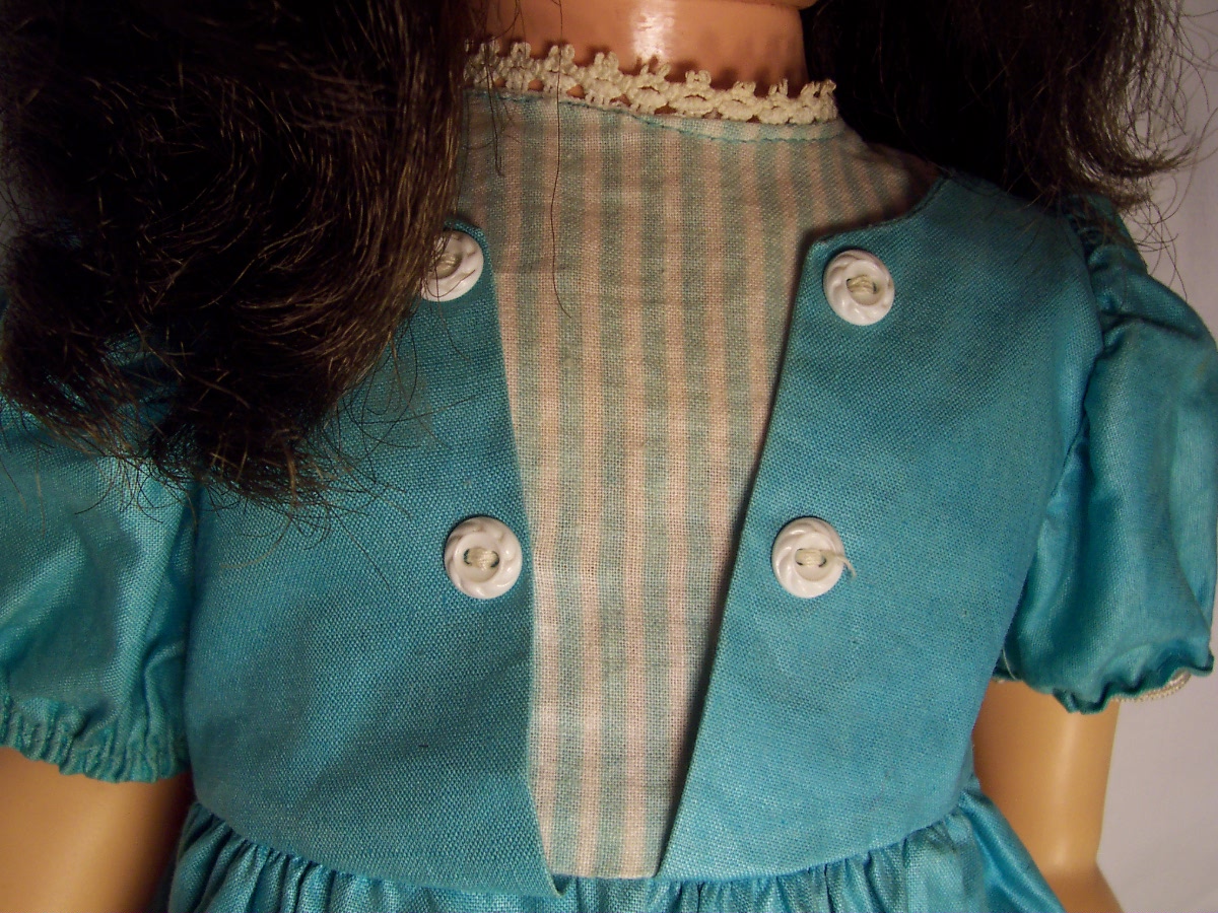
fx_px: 1302
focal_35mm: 37
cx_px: 609
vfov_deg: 38.7
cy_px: 456
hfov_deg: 50.1
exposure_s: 1/250
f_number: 2.8
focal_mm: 5.6
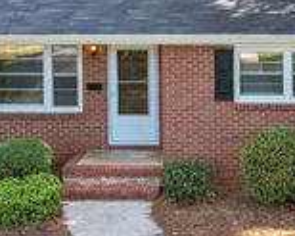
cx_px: 245
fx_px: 585
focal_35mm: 67
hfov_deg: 27.6
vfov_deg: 22.8
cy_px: 97
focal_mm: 8.4
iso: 110
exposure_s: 1/15
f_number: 2.8
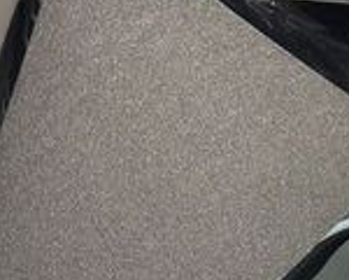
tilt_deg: -35.4
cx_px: 251
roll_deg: -0.9
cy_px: 210
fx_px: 1033
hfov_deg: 19.1
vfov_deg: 15.3
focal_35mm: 100
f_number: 1.78
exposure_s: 1/100
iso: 200
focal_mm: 6.86
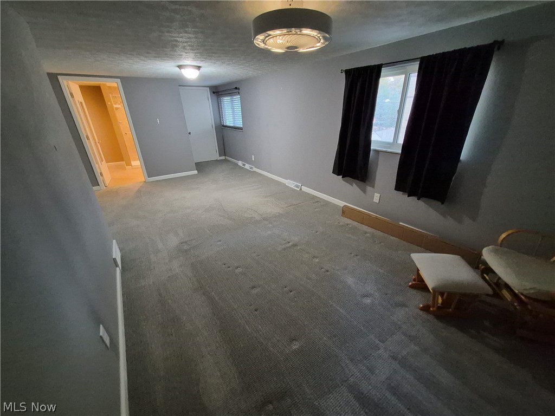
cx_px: 278
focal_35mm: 13
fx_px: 208
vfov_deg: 89.9
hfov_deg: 106.2
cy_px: 208
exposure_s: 1/60
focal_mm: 1.74
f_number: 2.2
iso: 1250
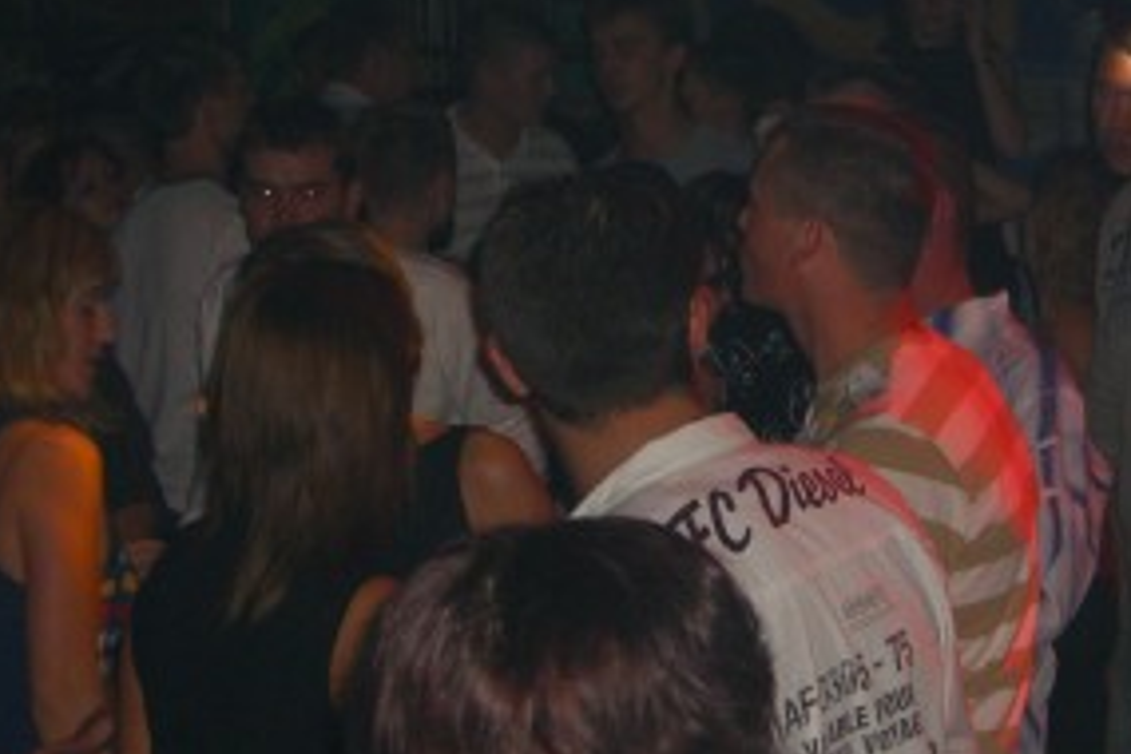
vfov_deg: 11.0
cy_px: 290
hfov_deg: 16.2
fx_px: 3927
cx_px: 948
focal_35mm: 125
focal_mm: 11.8
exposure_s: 1/60
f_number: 3.6
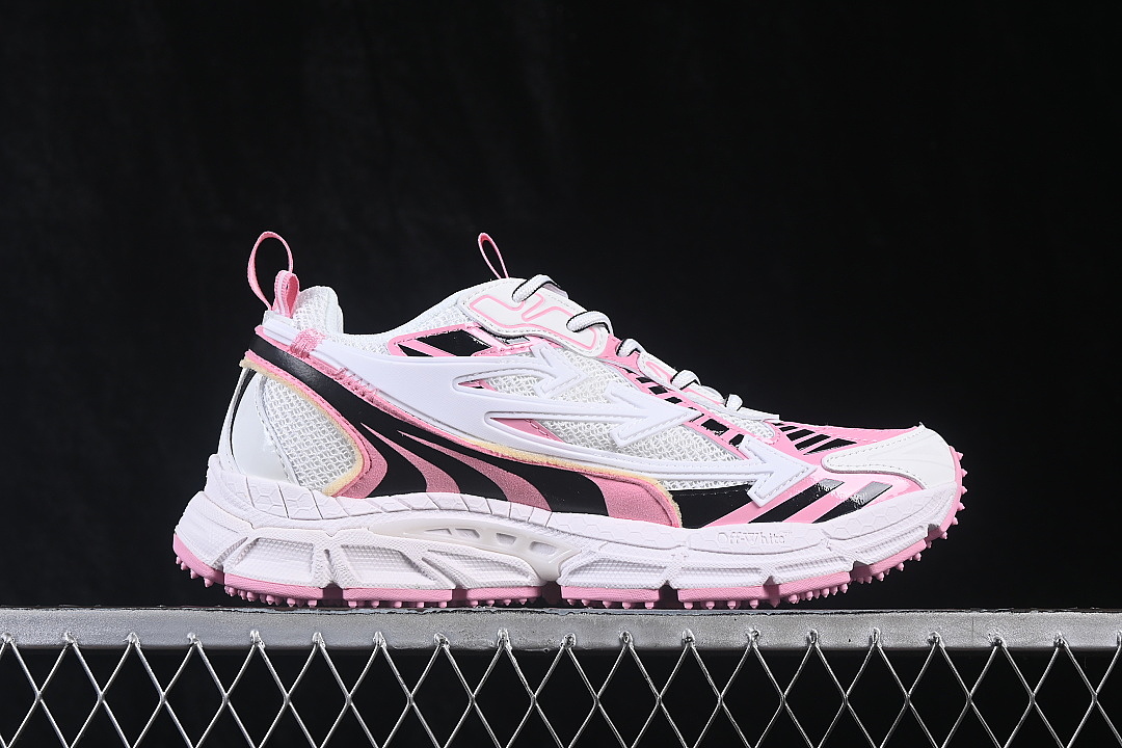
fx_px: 2337
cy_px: 374
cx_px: 561
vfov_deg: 18.2
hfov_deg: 27.0
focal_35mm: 75
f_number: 8
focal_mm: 50
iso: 160
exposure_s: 1/80
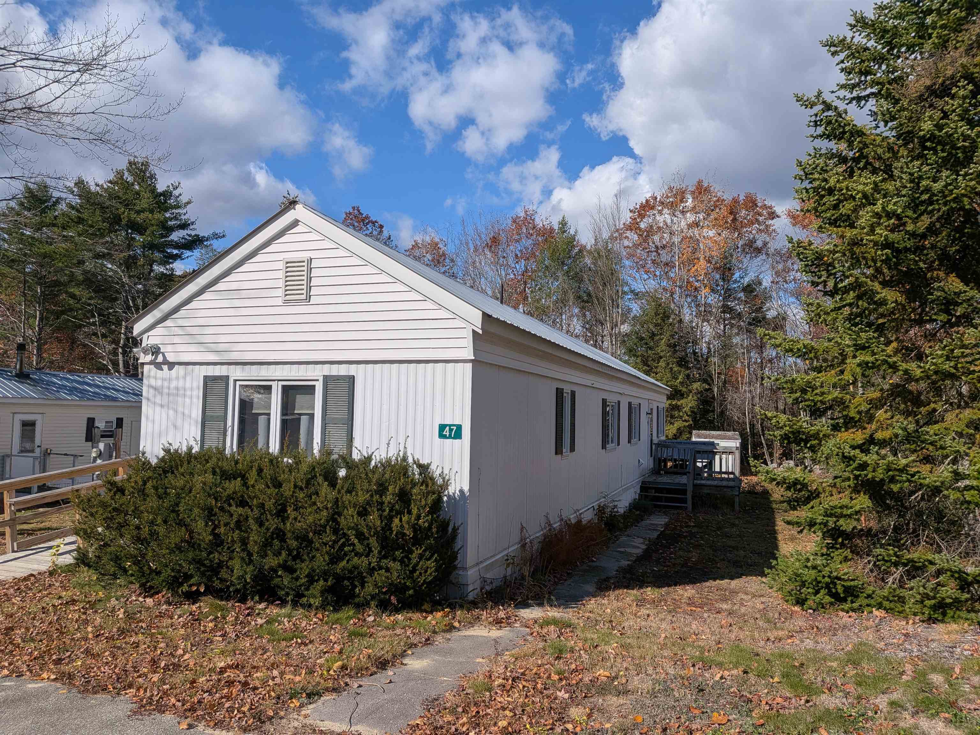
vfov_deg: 56.8
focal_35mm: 24
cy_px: 368
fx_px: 679
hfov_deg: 71.6
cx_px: 490
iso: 29
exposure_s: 1/4016
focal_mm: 4.53
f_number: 1.7
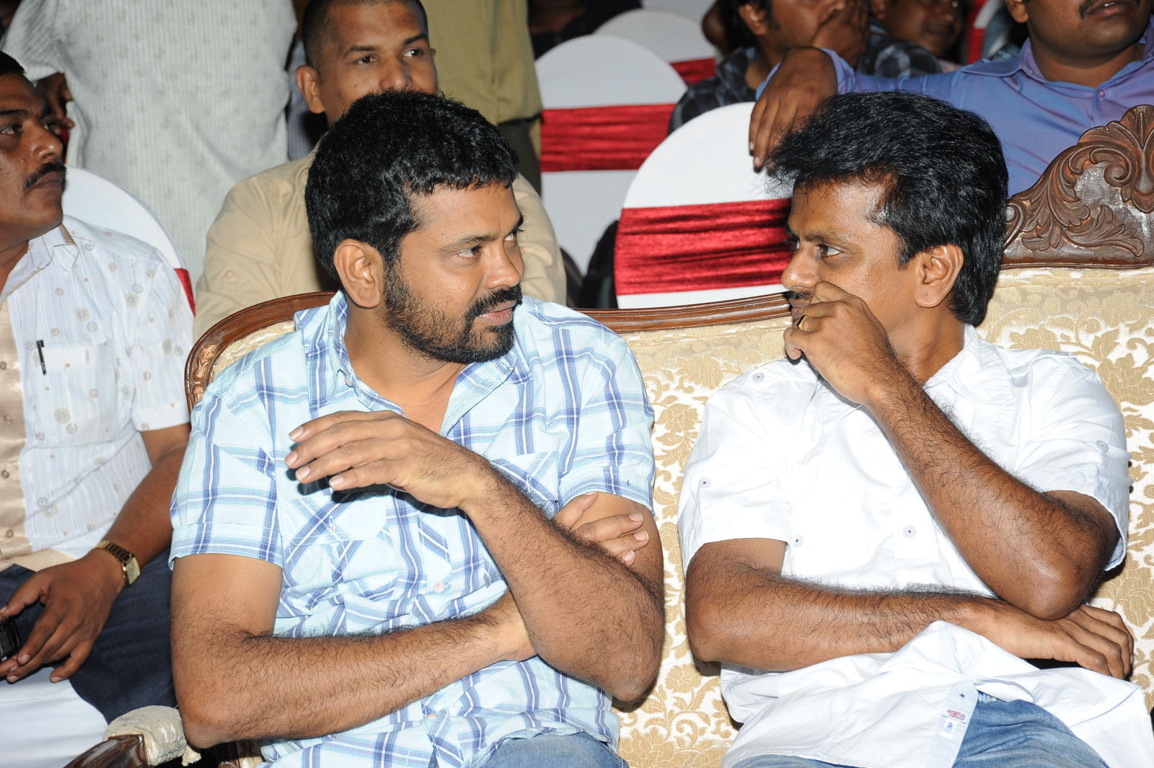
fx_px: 3268
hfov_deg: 20.0
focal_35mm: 102
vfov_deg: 13.4
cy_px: 384
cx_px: 577
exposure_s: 1/125
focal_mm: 102
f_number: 7.1
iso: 400
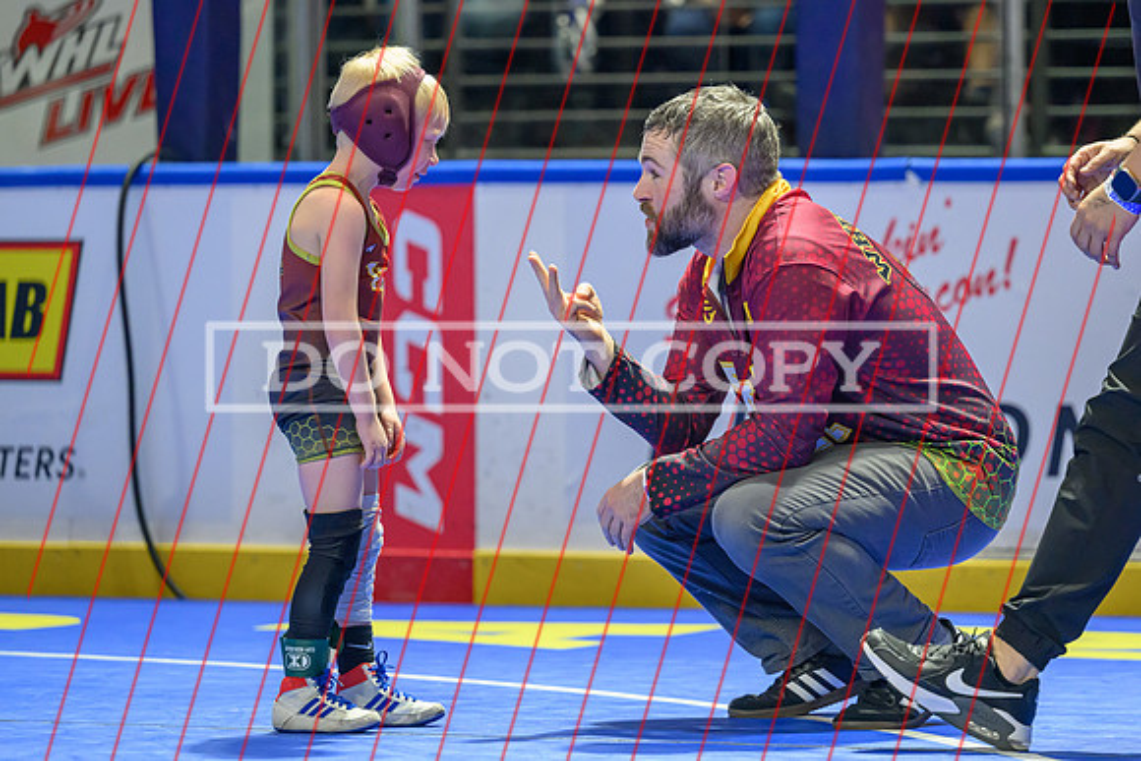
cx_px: 691
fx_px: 5821
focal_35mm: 184
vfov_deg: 7.5
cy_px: 336
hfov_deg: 11.2
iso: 4000
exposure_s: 1/800
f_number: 2.8
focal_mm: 140
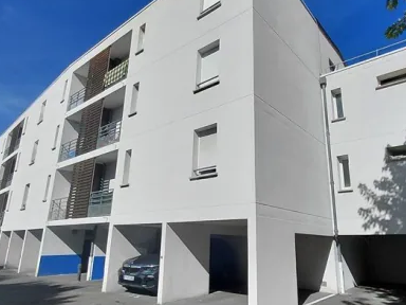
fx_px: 293
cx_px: 225
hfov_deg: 69.2
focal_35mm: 25
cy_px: 167
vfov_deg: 54.8
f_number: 2.2
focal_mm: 1.64
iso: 40
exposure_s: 1/4283
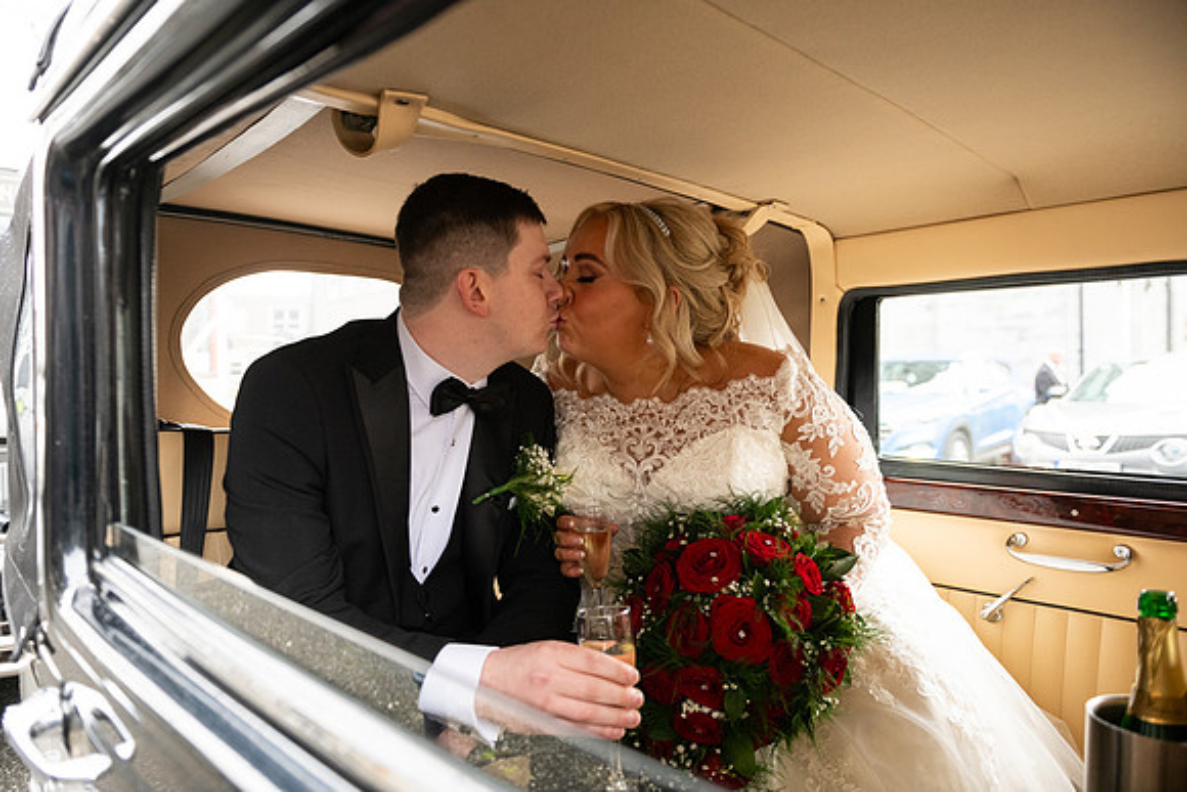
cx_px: 594
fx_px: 791
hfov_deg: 73.7
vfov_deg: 53.2
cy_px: 396
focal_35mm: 24
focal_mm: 24
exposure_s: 1/160
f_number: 3.5
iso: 800
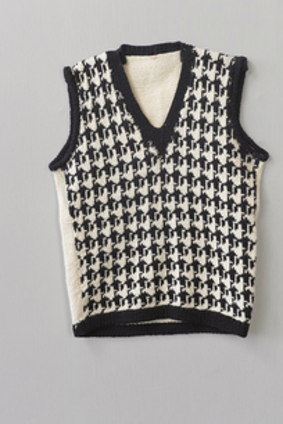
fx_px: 719
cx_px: 155
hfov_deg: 22.3
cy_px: 224
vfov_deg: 32.9
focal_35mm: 61
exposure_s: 1/50
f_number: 6.3
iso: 320
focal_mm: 32
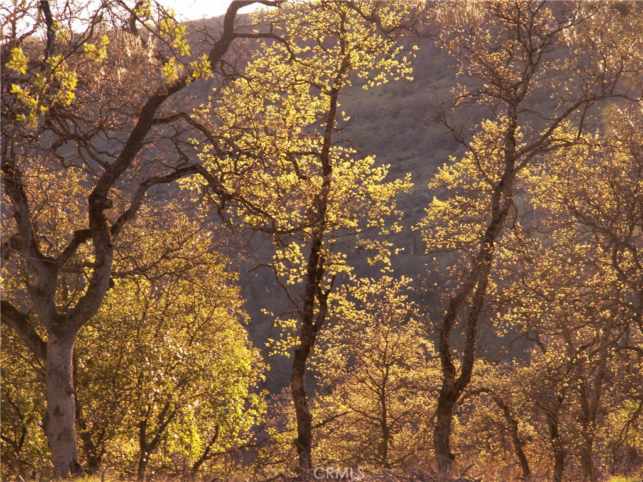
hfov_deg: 12.2
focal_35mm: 162
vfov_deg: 9.2
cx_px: 322
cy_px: 241
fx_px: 3009
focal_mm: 26.42
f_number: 5
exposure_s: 1/60
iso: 50
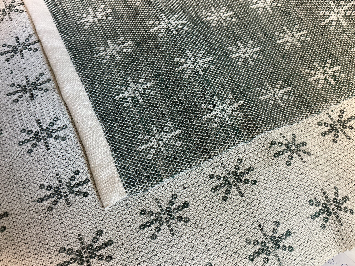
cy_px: 133
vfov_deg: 48.2
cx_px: 178
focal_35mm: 29
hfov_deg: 61.7
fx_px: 297
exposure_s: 1/60
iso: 250
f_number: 1.8
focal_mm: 3
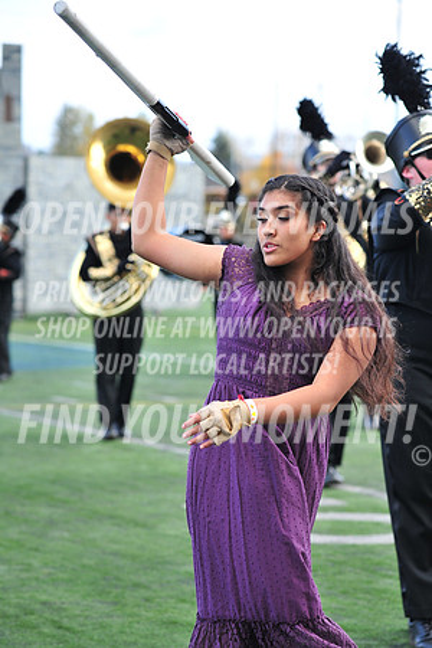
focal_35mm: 112
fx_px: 2016
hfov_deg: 12.2
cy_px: 324
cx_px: 216
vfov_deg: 18.3
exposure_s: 1/640
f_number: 4
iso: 500
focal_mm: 112
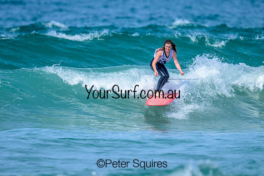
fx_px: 8068
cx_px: 139
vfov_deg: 1.3
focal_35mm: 1100
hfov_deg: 1.9
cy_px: 84
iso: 280
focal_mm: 800
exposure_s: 1/2000
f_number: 6.3
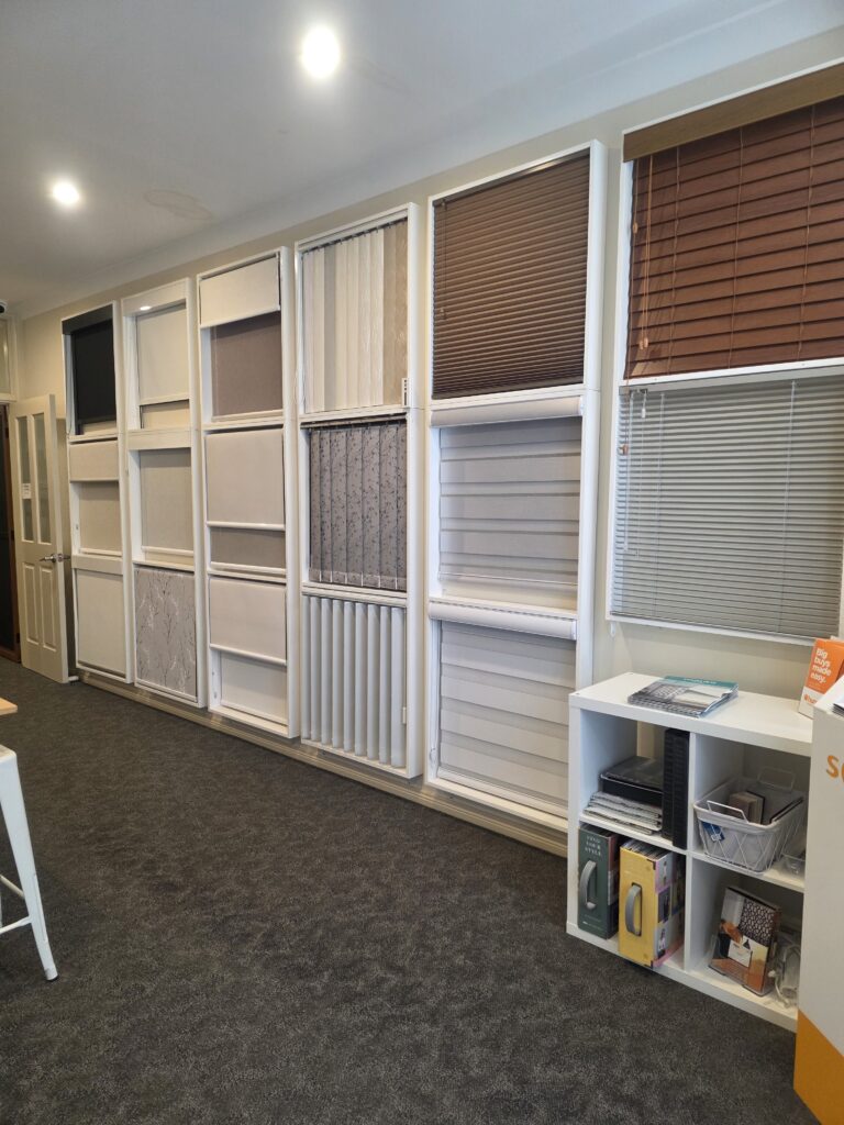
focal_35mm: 23
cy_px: 562
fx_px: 748
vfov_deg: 73.9
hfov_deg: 58.9
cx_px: 422
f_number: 1.7
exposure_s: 1/100
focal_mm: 6.3
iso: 250
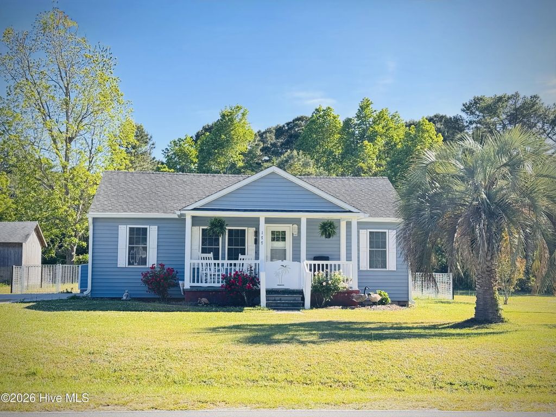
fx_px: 771
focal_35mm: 48
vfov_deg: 30.3
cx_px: 278
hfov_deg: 39.7
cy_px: 208
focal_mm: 6.76
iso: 64
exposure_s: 1/1193
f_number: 1.78
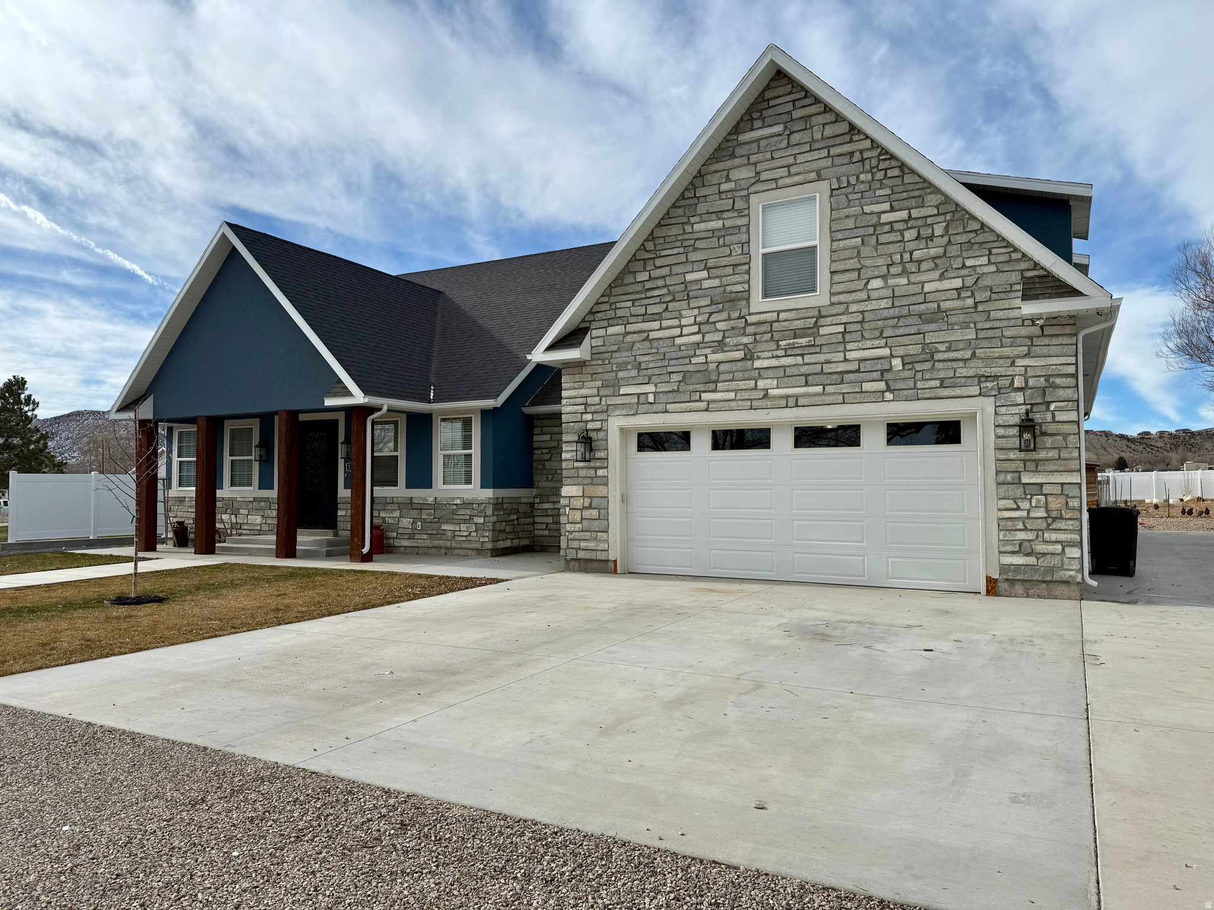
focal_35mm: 24
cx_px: 607
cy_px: 455
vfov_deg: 56.8
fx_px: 842
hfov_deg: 71.6
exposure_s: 1/6173
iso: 80
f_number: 1.78
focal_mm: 6.76
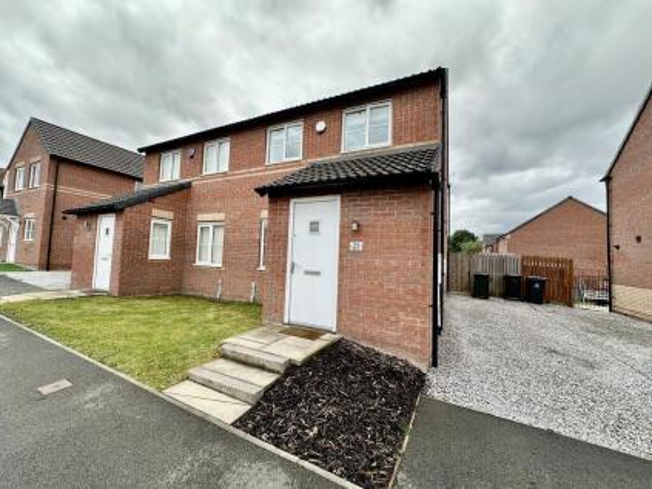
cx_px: 326
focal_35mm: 14
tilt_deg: +2.8
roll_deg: -2.3
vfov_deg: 85.6
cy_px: 244
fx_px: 264
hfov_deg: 102.1
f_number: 2.2
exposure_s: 1/711
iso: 40
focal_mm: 2.22
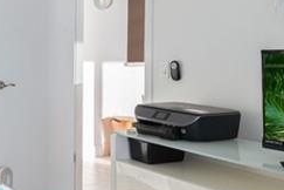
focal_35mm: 59
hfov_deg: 27.9
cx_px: -89
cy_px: -1
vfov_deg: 22.1
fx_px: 465
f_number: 11
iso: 125
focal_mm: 14
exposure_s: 1/50
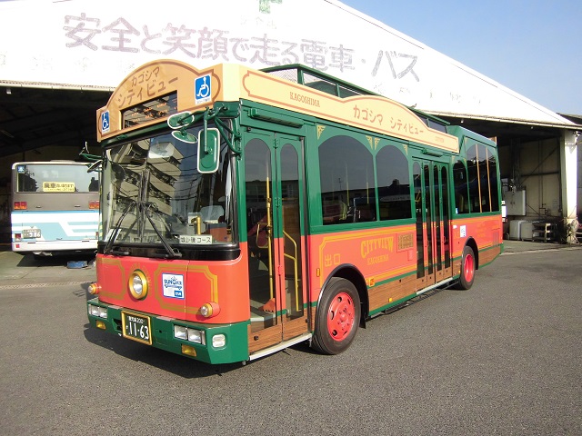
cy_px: 218
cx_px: 291
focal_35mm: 26
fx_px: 437
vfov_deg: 53.1
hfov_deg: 67.3
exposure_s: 1/800
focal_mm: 4.7
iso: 100
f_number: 2.8
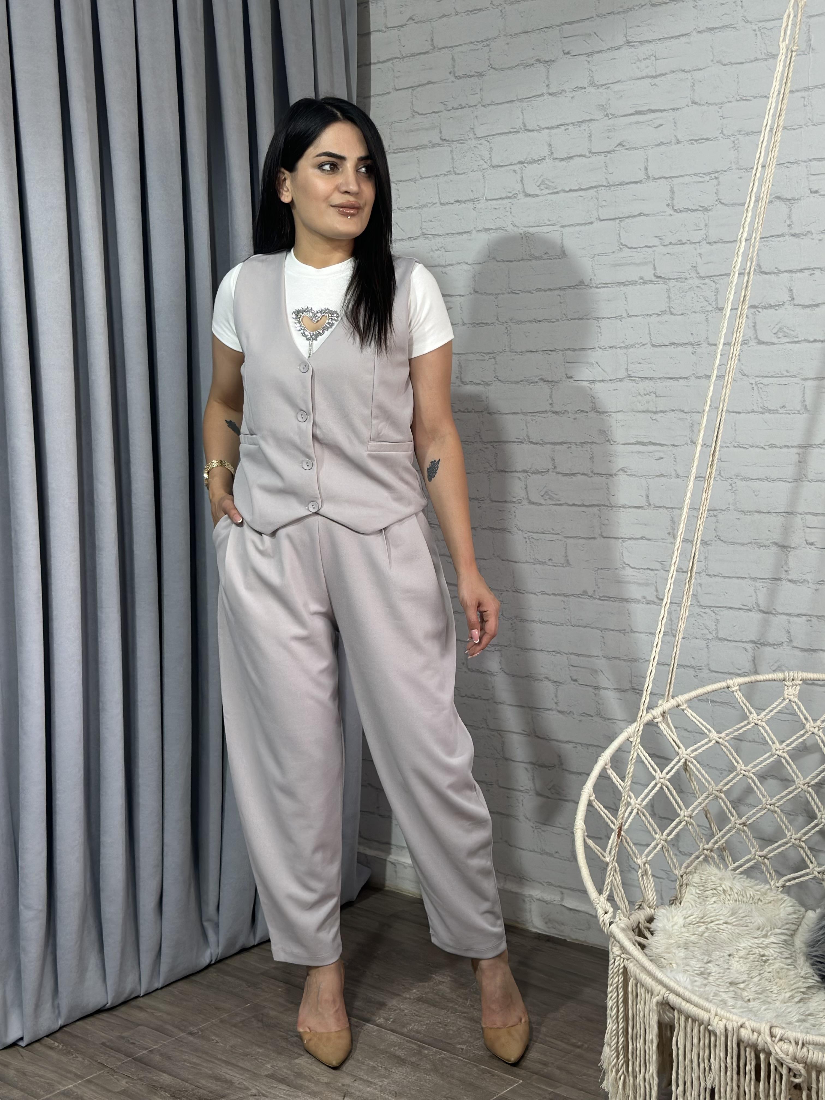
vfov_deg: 39.7
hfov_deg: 30.3
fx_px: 1525
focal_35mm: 48
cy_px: 550
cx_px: 412
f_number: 1.78
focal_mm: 6.86
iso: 80
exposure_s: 1/100
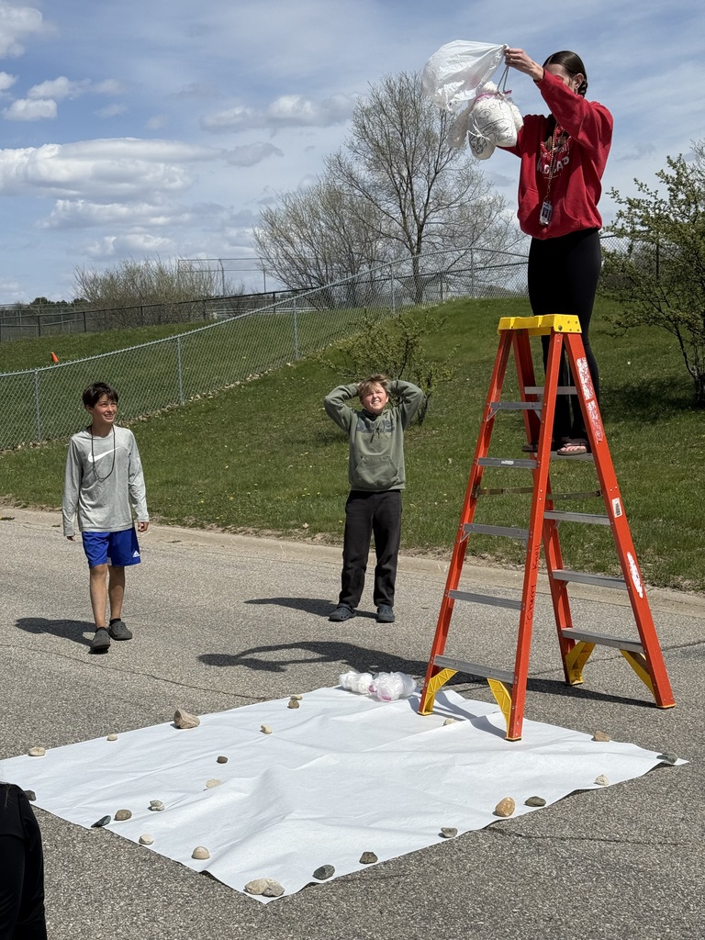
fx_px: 1303
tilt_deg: -4.5
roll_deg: +1.6
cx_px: 352
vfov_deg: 39.7
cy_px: 470
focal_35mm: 48
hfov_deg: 30.3
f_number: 1.78
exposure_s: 1/9901
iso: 80
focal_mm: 6.76
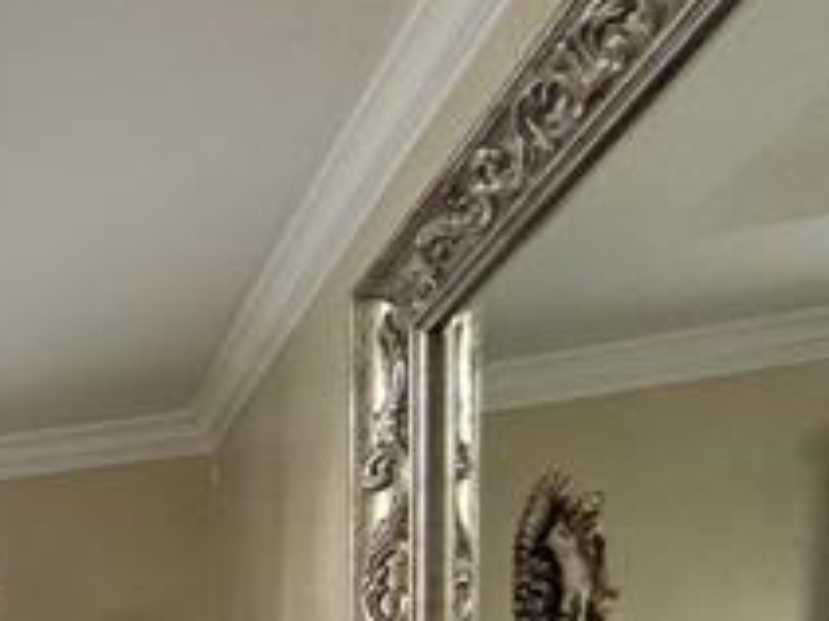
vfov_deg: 18.3
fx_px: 1628
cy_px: 1026
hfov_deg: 16.8
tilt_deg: -3.0
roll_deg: -0.1
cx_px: -998
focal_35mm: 68
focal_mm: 2.22
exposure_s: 1/120
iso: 125
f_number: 2.2
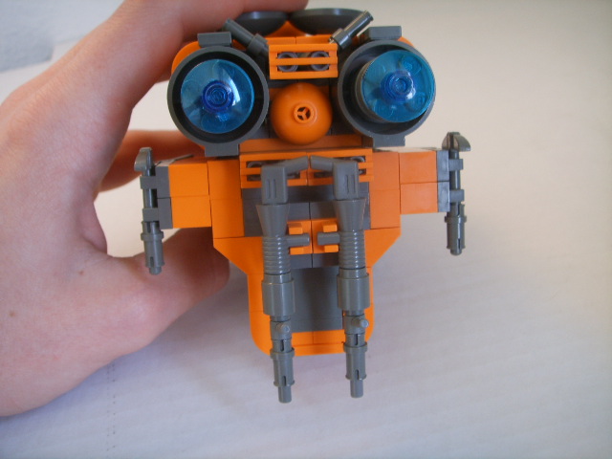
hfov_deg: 47.9
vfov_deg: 36.8
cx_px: 306
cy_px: 230
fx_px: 690
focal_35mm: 39
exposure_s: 1/15
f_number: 3.5
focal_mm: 6.6
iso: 63
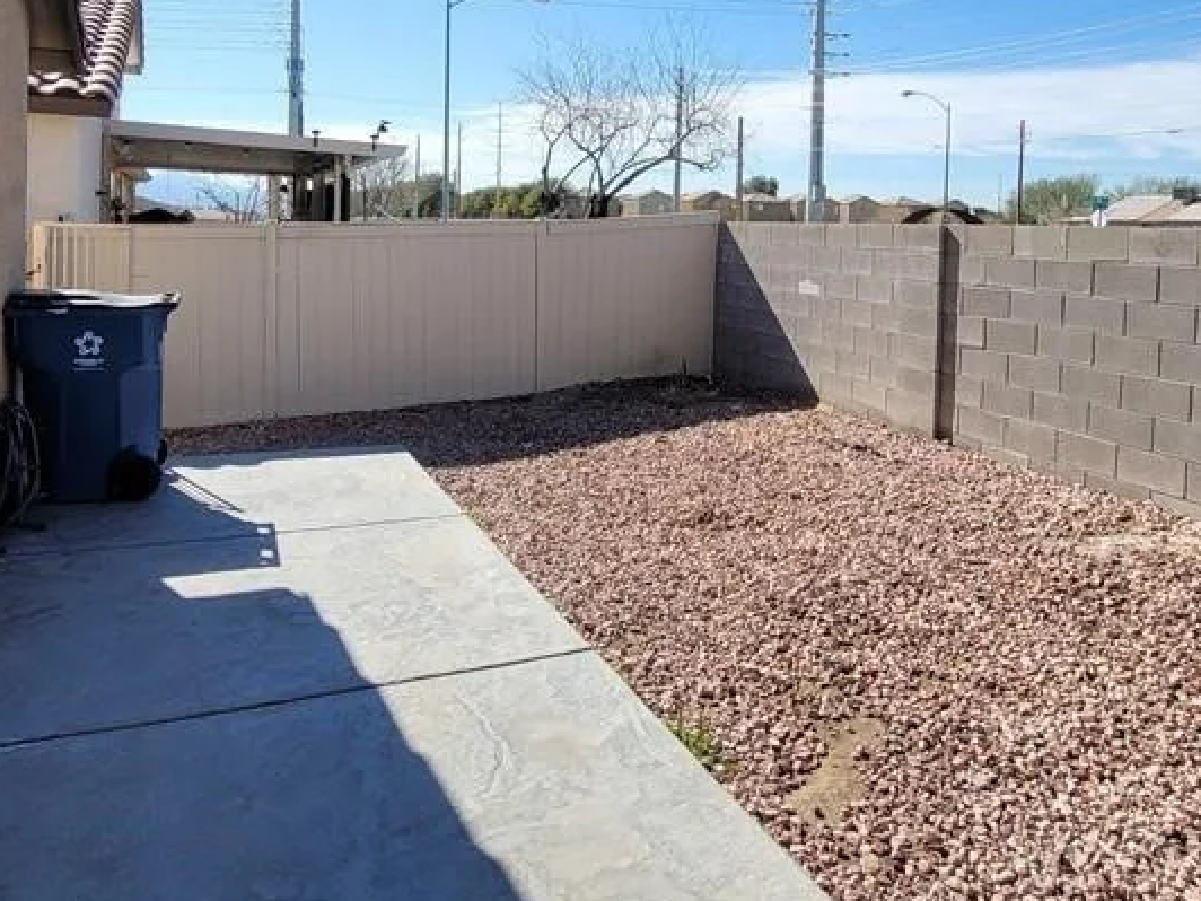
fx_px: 867
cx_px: 637
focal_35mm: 25
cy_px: 264
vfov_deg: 53.2
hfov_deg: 69.3
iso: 64
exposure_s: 1/1732
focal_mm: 2.2
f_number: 2.2
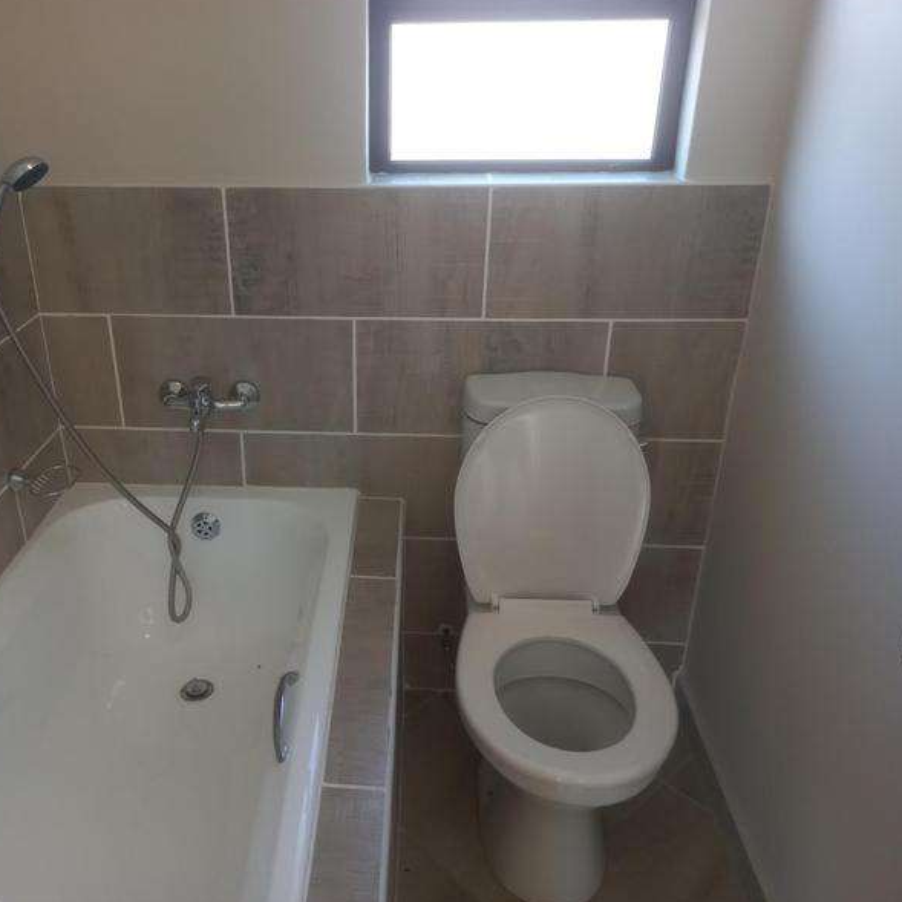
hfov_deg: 53.5
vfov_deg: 54.0
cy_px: 449
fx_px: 884
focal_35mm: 30
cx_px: 346
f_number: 1.8
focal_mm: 4.6
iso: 100
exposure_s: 1/50
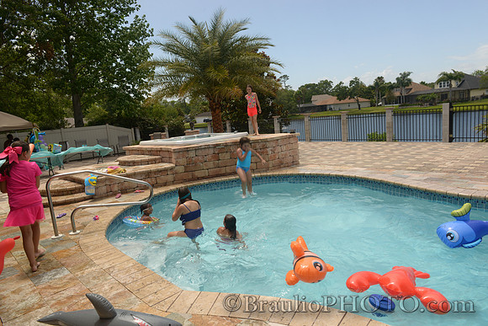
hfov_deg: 73.7
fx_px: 325
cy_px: 163
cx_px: 244
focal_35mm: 24
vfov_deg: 53.2
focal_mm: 24
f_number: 13
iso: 180
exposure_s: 1/160
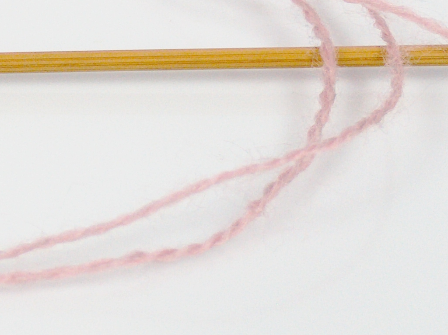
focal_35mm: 214
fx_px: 2767
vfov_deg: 6.9
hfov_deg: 9.1
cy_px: 80
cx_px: -91
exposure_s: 1/77.7
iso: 200
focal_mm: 17.25
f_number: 2.9
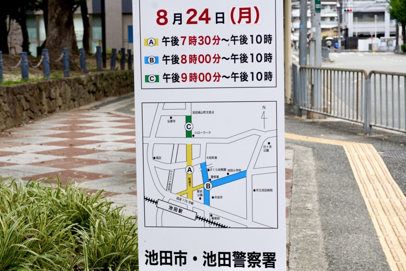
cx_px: 203
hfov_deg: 27.0
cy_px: 136
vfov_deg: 18.2
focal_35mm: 75
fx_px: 846
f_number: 10
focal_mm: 50
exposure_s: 1/125
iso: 100
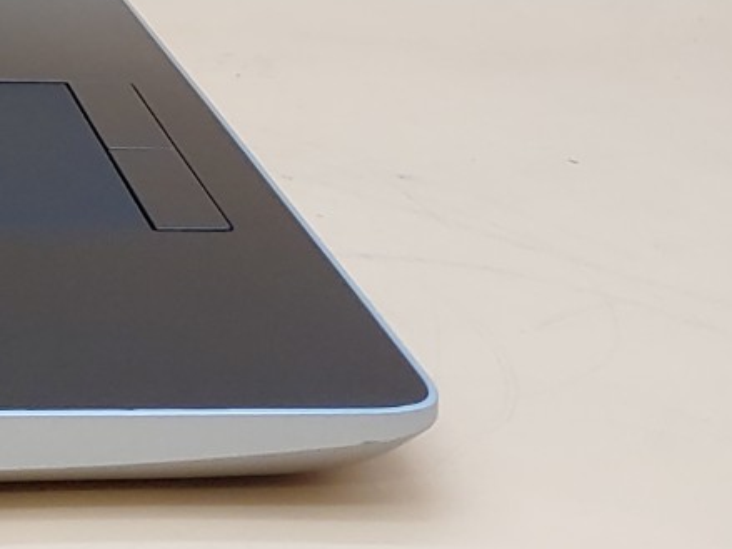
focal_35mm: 128
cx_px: -414
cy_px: -282
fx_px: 2706
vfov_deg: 11.1
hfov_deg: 14.3
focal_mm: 4.36
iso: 50
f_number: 1.8
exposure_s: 1/120
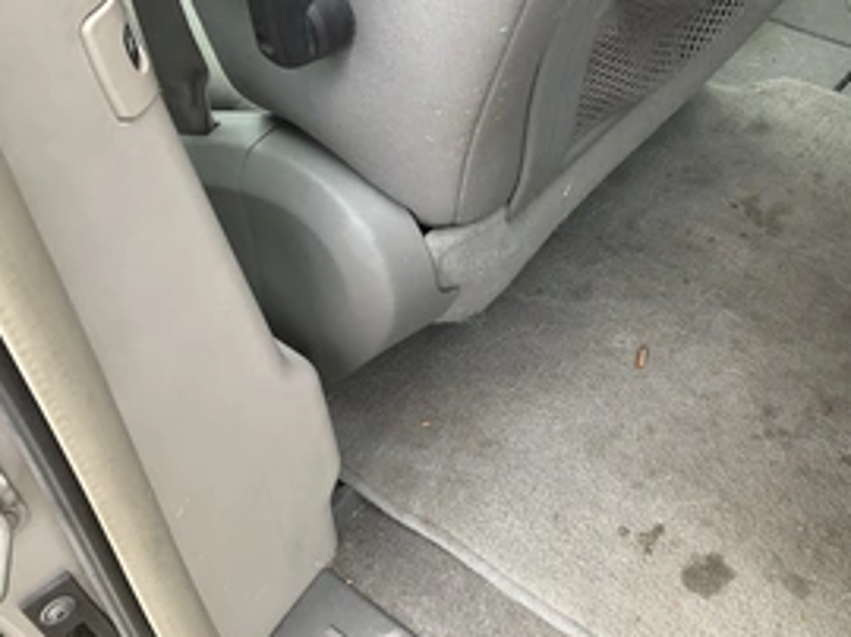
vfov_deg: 33.5
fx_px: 1056
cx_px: 561
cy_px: 268
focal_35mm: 43
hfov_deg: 43.3
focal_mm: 3
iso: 32
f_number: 1.8
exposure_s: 1/122
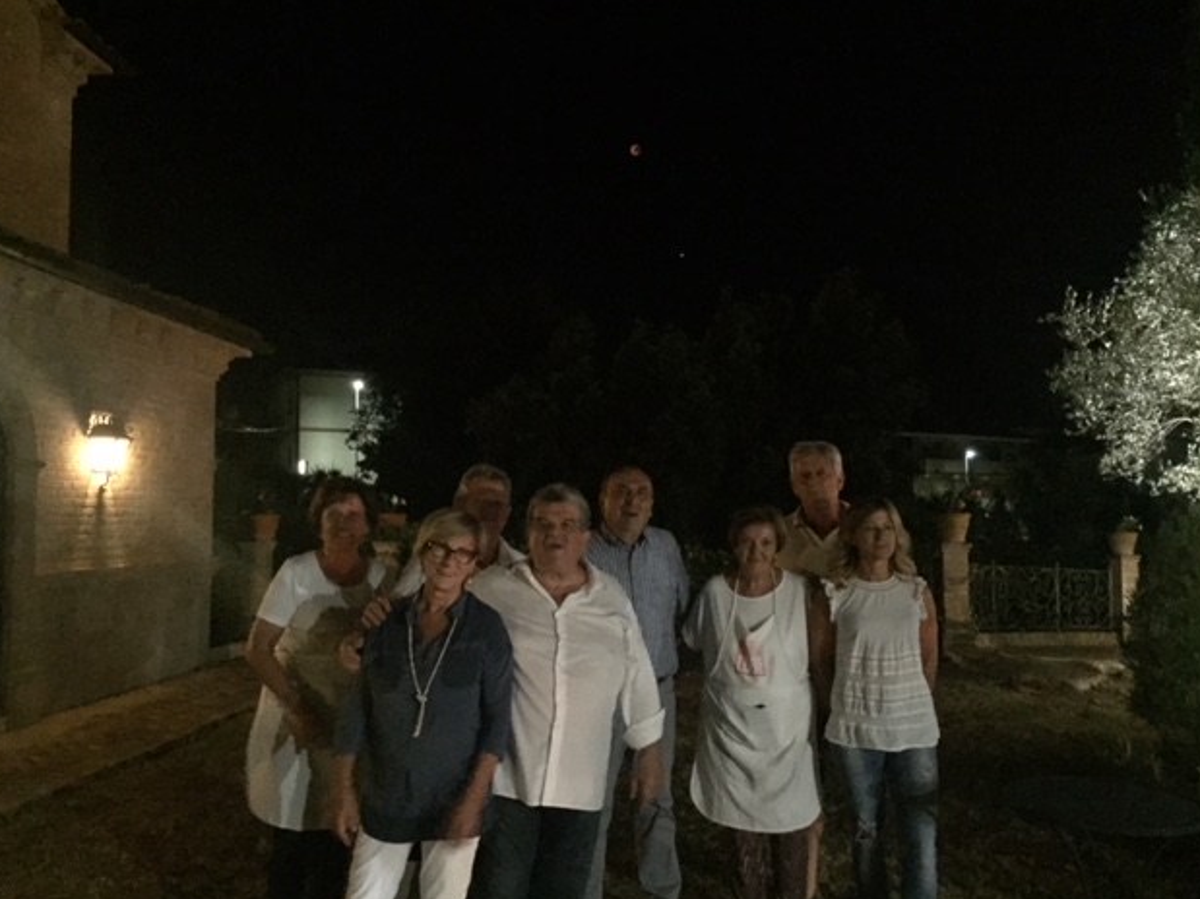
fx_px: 1040
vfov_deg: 46.8
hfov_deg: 60.0
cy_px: 459
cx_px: 607
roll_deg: +0.1
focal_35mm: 30
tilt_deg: +3.8
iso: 2000
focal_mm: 4.15
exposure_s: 1/17
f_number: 2.2
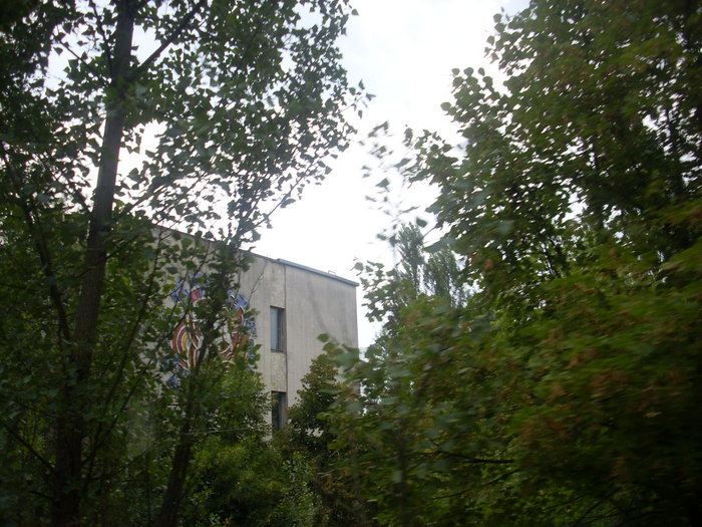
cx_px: 351
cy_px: 264
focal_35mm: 38
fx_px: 771
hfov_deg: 49.0
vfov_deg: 37.7
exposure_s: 1/125
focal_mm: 6.3
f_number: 3
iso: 80
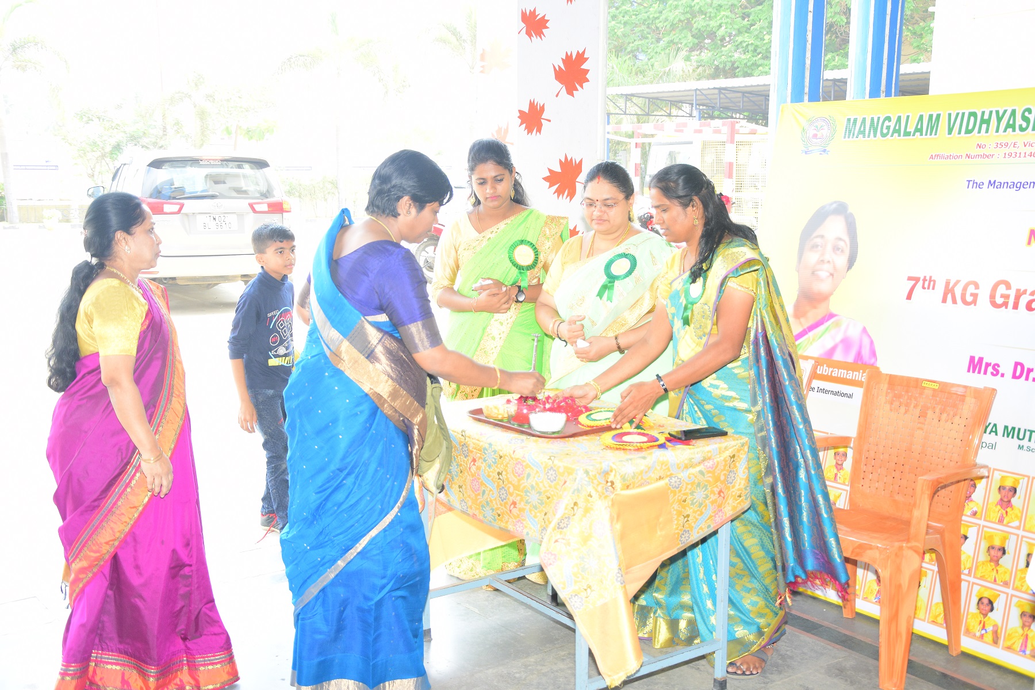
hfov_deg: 49.6
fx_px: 1121
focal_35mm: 39
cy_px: 345
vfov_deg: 34.2
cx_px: 518
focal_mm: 26
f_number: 5.6
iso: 640
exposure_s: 1/160
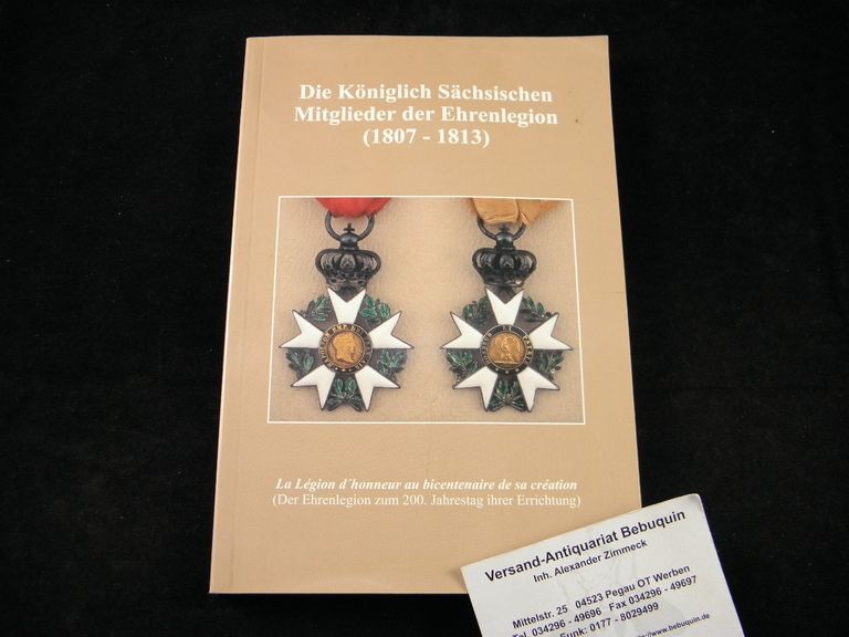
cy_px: 318
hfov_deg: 51.4
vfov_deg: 39.7
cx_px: 424
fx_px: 883
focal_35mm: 36
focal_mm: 6.4
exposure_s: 1/40
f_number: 3.7
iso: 160
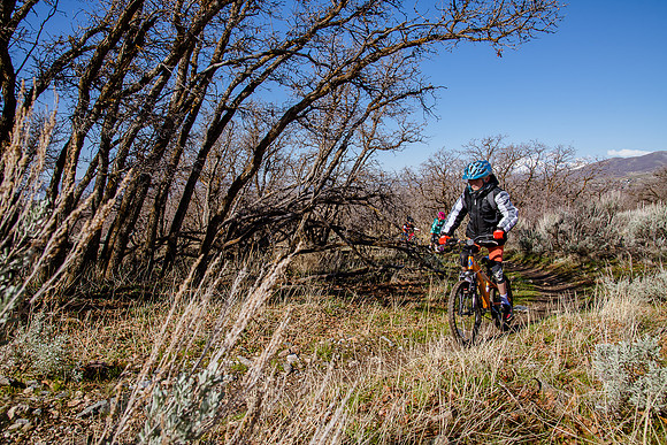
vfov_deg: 43.6
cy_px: 222
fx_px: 556
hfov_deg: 61.9
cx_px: 334
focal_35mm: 30
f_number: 10
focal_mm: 30
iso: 200
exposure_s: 1/250
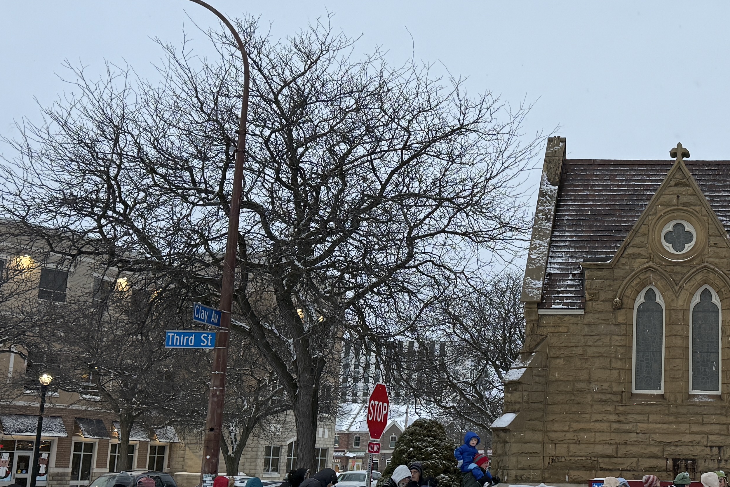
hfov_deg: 33.2
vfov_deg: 23.8
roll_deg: -1.2
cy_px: 244
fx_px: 1156
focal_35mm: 57
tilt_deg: +11.5
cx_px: 658
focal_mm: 6.76
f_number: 1.78
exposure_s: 1/121
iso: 125
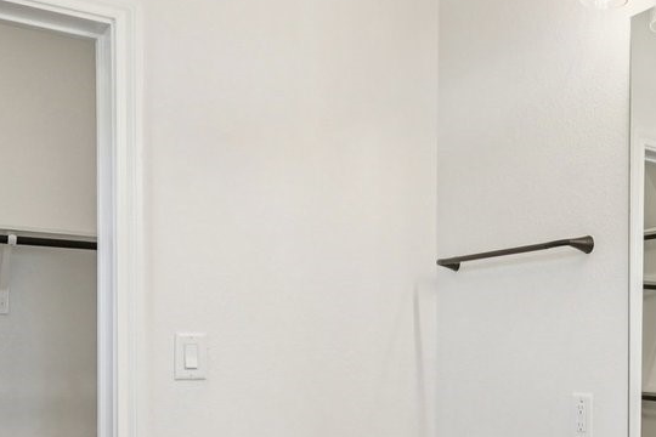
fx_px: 765
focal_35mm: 42
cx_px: 607
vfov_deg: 30.9
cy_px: 365
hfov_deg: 42.1
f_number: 8
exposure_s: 1/80
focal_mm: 14
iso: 800
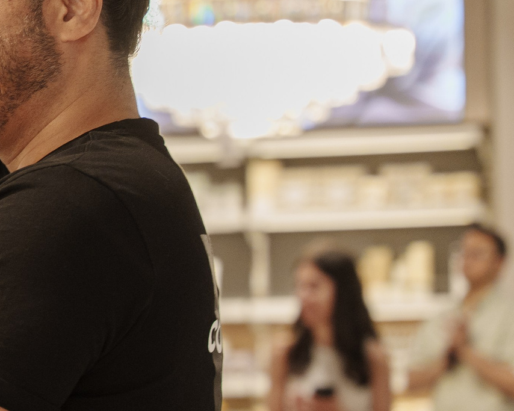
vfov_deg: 7.8
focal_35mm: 197
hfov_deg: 9.7
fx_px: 2997
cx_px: -39
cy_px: 221
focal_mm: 70
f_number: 2.8
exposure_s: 1/160
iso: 800
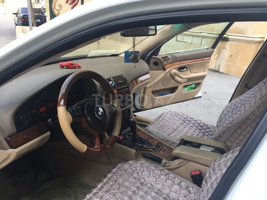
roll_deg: -2.9
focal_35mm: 29
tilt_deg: -19.2
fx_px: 224
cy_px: 100
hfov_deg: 61.7
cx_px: 134
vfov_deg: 48.2
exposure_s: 1/120
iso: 32
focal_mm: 4.15
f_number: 2.2
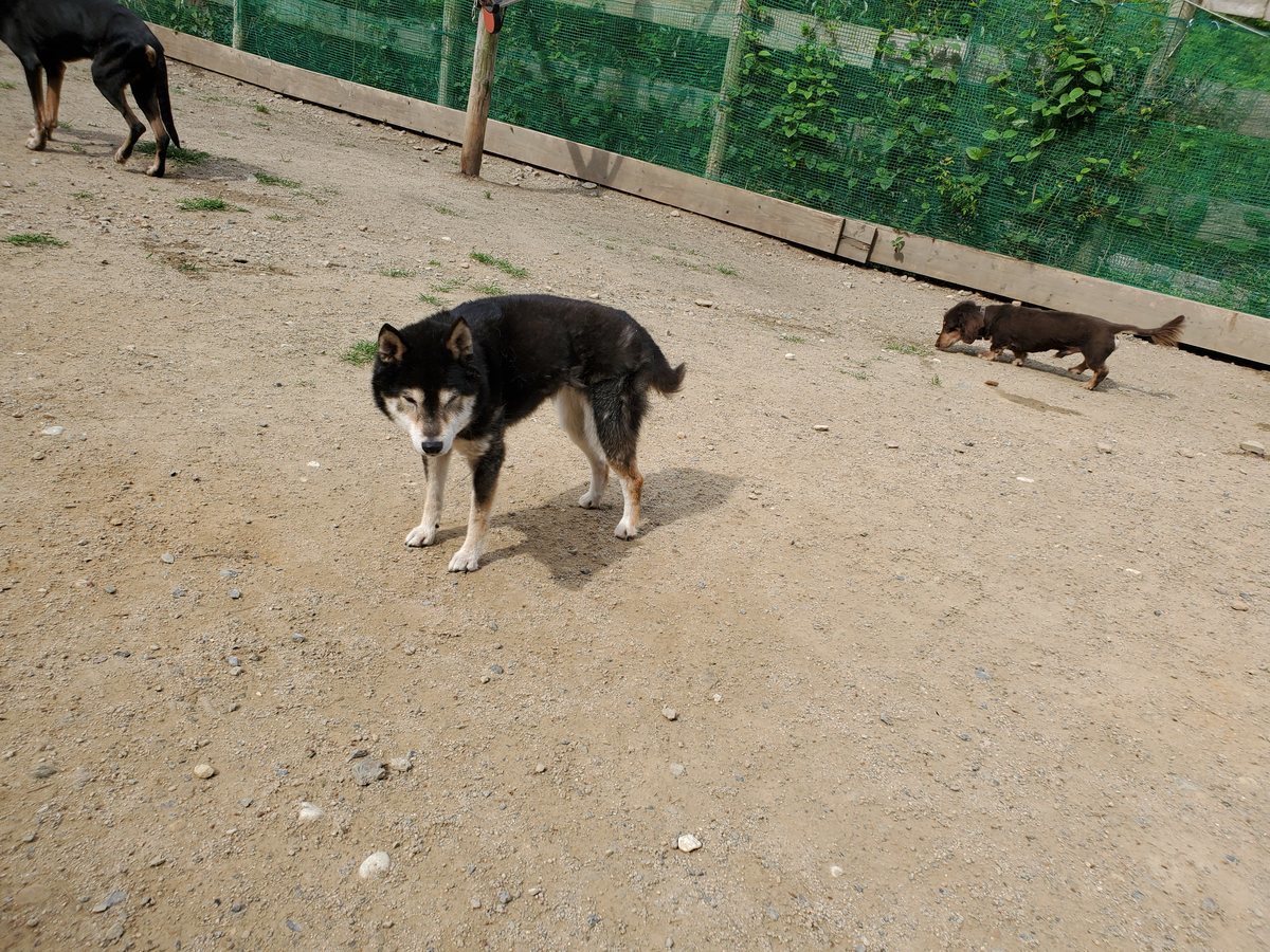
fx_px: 954
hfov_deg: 67.3
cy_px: 476
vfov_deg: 53.1
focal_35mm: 26
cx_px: 635
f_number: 2.4
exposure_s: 1/952
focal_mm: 4.3
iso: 50
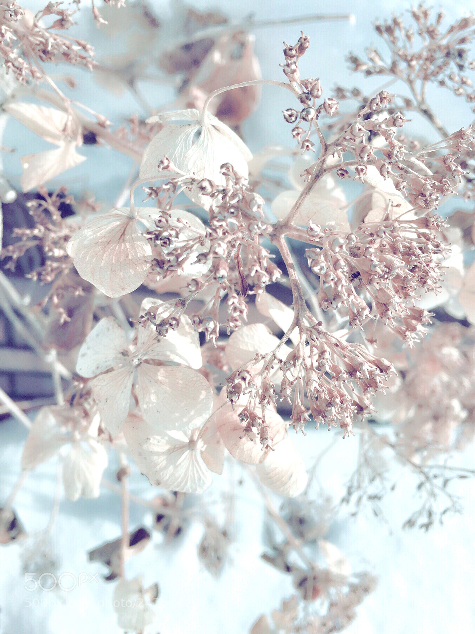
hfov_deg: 48.2
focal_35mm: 29
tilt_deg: -51.3
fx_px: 531
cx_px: 238
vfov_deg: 61.7
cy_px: 317
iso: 32
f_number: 2.2
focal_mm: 4.15
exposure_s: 1/3300
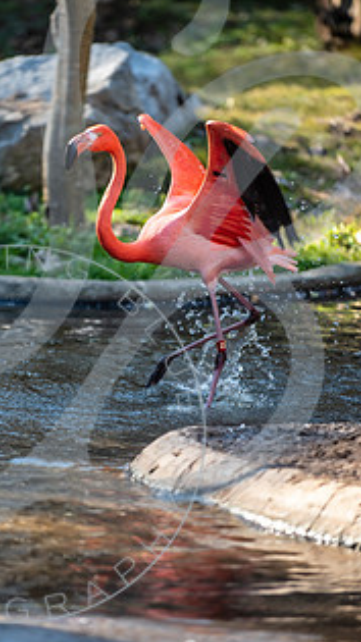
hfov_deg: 4.3
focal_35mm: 284
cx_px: 108
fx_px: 4837
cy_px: 279
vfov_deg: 7.6
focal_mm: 190
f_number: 2.8
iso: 200
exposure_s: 1/400
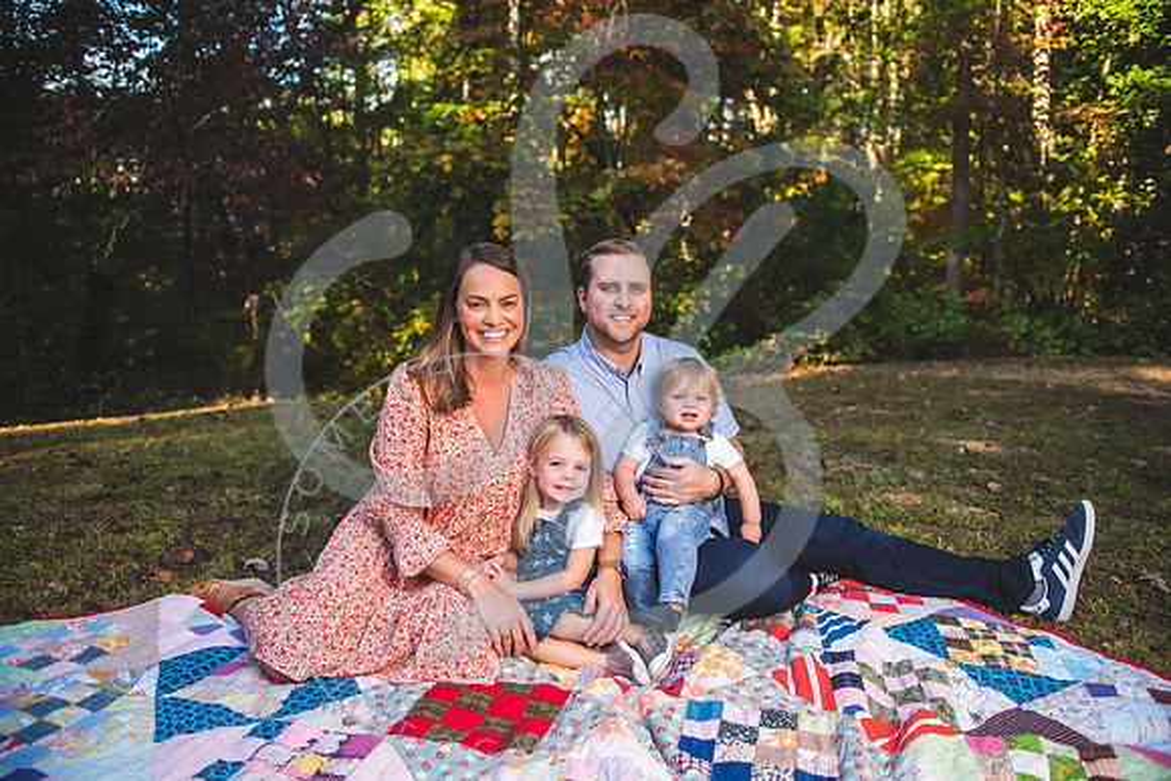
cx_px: 586
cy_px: 390
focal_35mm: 24
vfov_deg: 53.2
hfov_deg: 73.7
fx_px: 781
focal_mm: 24
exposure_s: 1/400
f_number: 2.8
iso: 100
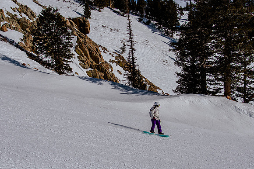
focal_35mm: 58
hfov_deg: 34.6
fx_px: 407
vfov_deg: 23.5
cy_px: 98
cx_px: 124
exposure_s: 1/3200
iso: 200
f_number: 5.6
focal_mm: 31
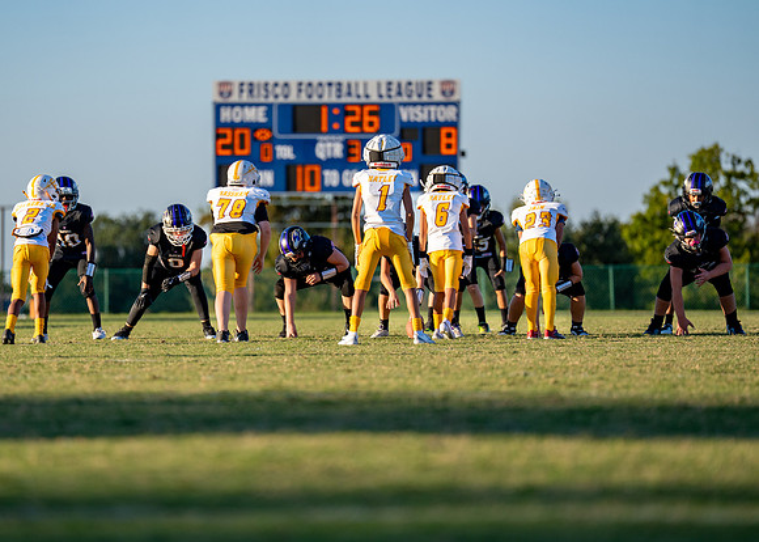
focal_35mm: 232
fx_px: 4991
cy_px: 266
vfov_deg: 6.2
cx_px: 314
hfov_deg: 8.7
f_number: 2.8
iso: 160
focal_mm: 200
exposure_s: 1/2000
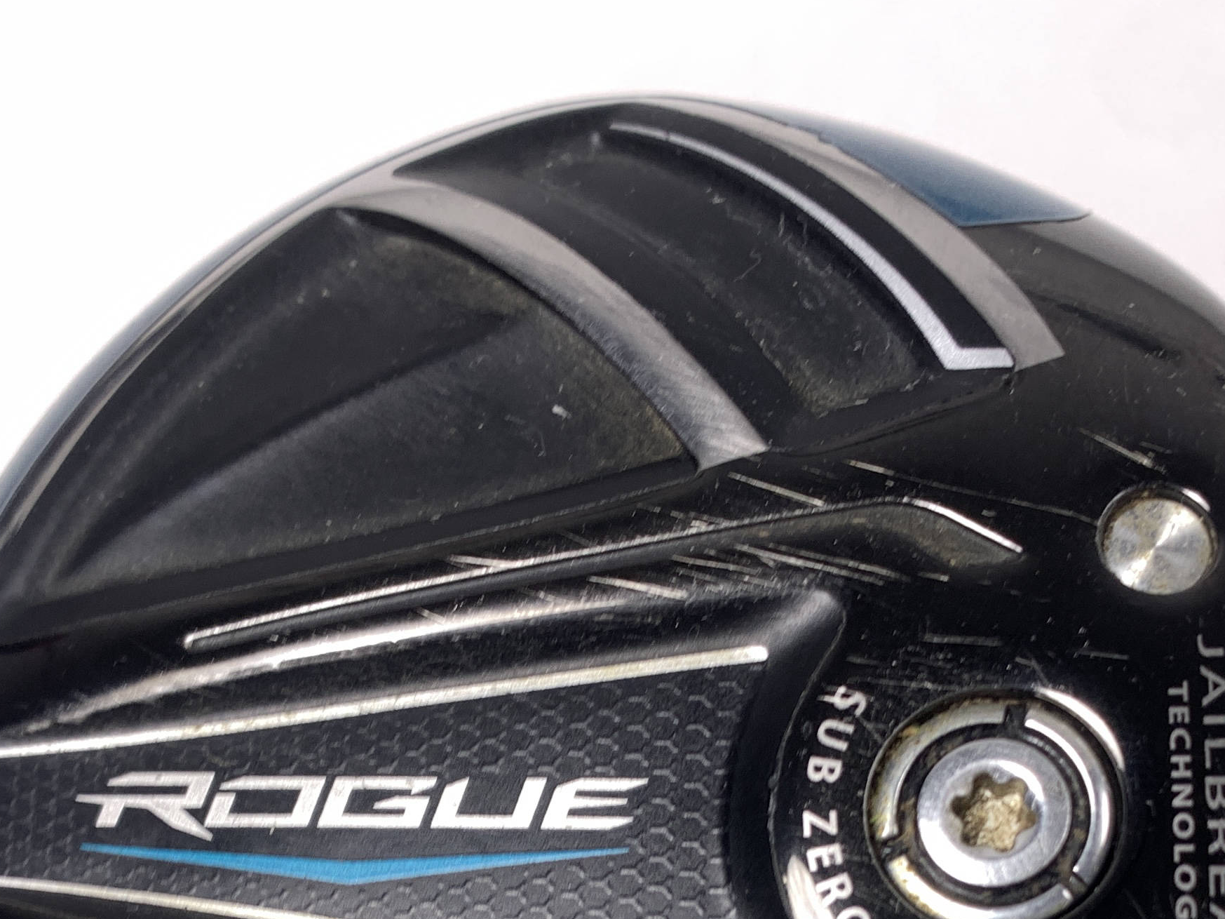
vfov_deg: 22.9
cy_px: 1034
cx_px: 685
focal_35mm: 60
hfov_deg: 32.2
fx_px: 2123
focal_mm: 4.25
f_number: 1.8
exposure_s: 1/120
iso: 25
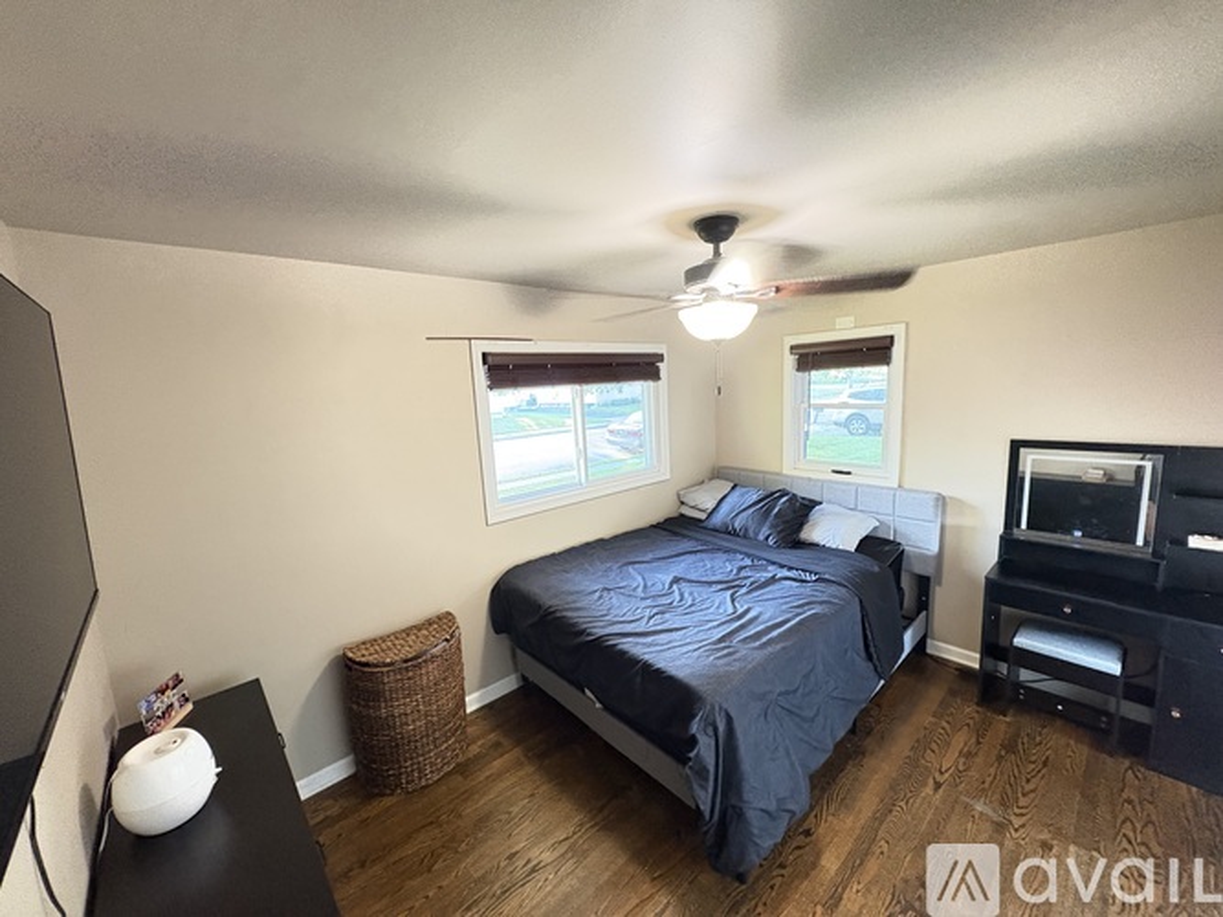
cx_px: 612
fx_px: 495
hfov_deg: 102.1
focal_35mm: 14
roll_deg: +2.7
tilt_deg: -8.3
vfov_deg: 85.7
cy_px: 458
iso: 800
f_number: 2.2
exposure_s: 1/40
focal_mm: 2.22
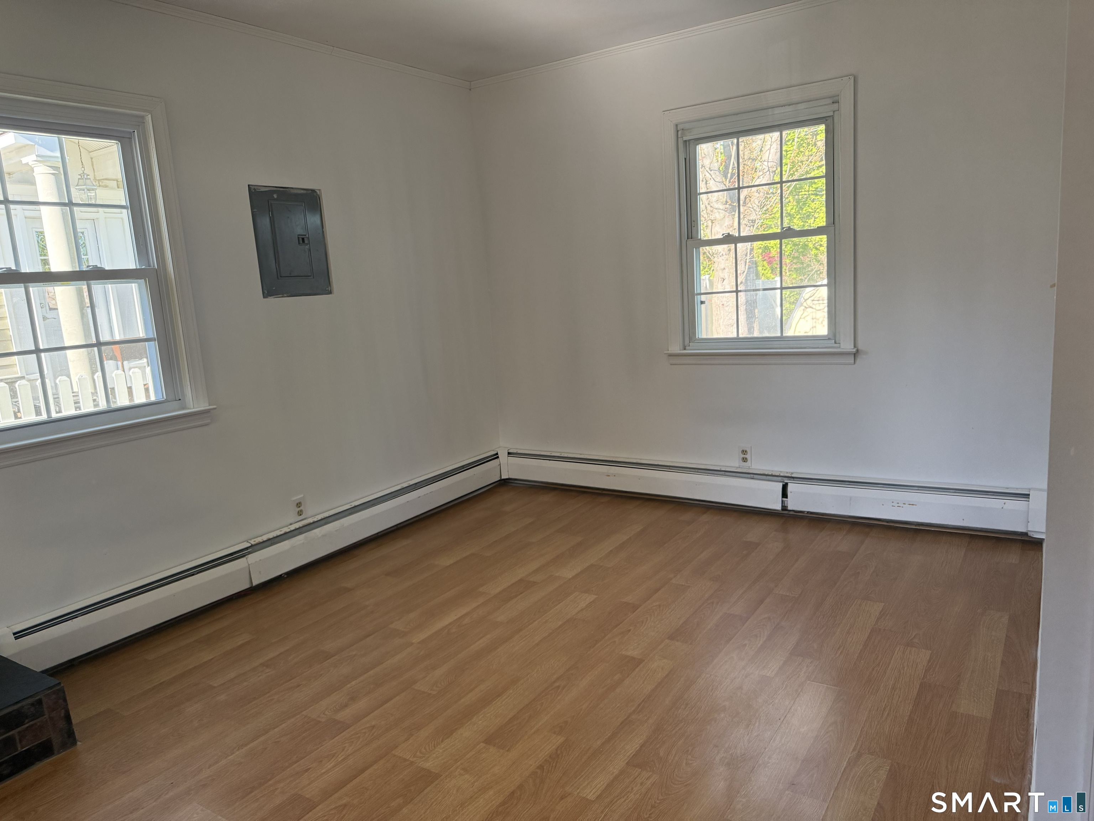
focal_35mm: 24
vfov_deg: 56.8
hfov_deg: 71.6
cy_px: 410
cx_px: 547
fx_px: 758
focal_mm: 6.76
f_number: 1.78
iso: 200
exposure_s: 1/186
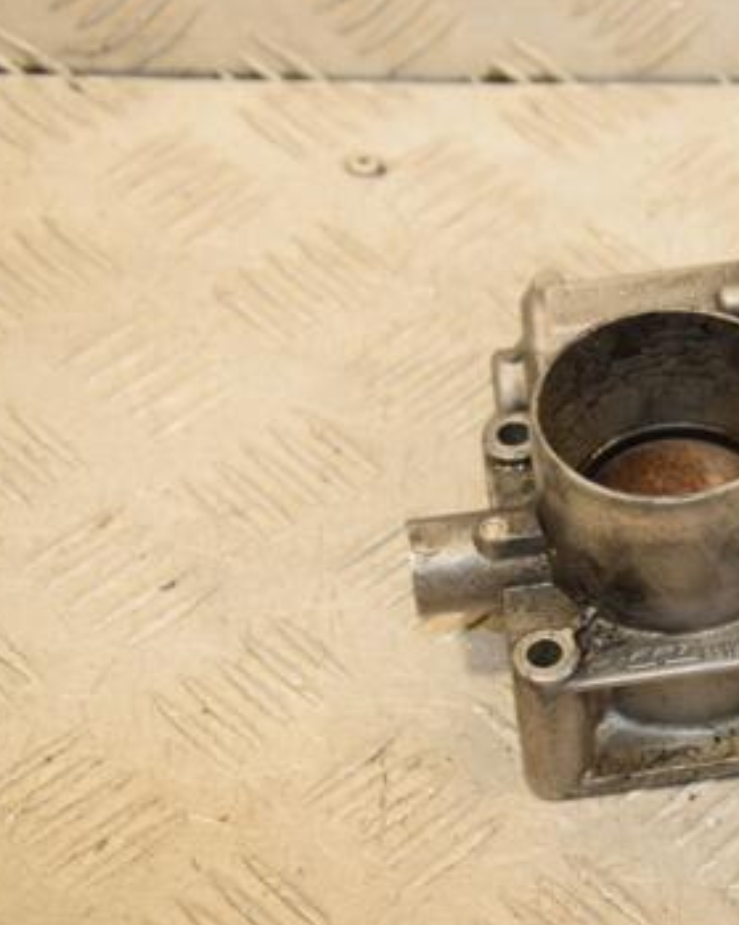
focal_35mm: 121
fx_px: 3310
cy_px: 461
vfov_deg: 15.9
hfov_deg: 12.6
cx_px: 758
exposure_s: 1/200
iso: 800
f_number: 6.3
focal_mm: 50
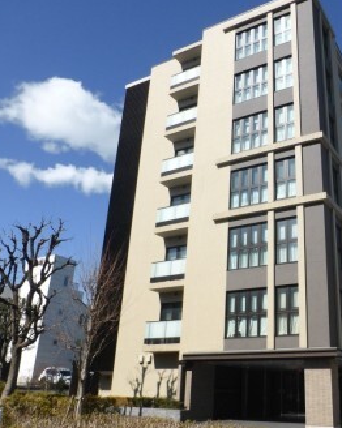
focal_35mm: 32
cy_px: 211
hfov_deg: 44.1
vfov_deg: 55.7
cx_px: 260
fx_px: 405
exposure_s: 1/1000
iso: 100
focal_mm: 4.3
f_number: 3.3
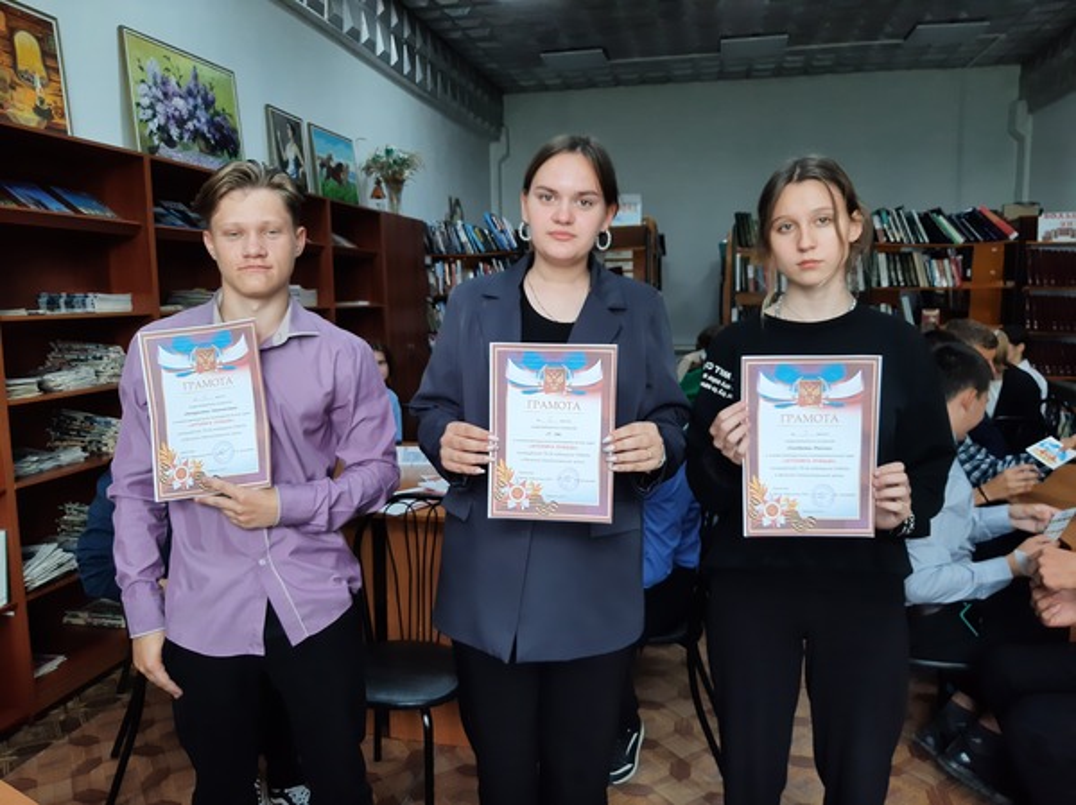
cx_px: 538
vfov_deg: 53.0
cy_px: 402
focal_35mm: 26
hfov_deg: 67.3
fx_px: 808
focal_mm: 3.93
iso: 64
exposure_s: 1/50
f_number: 1.7
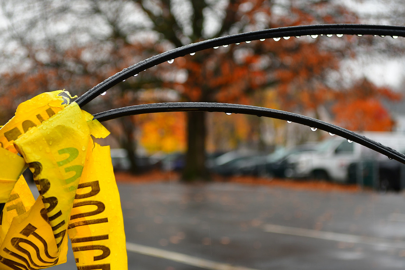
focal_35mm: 67
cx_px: 202
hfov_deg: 30.1
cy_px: 135
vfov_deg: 20.3
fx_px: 754
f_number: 5.6
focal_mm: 45
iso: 200
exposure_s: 1/80
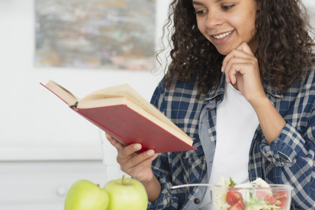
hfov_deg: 16.9
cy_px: 78
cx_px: 216
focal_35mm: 121
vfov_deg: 11.3
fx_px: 1059
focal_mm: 85
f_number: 3.5
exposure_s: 1/160
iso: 400
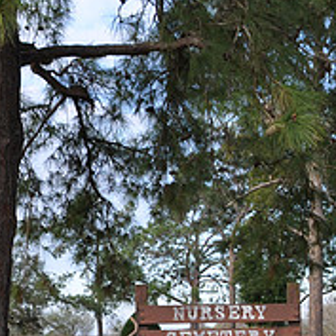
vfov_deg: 22.1
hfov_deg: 22.5
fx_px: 824
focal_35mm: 75
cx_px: 300
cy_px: 343
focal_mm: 18
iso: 200
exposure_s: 1/50
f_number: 7.1
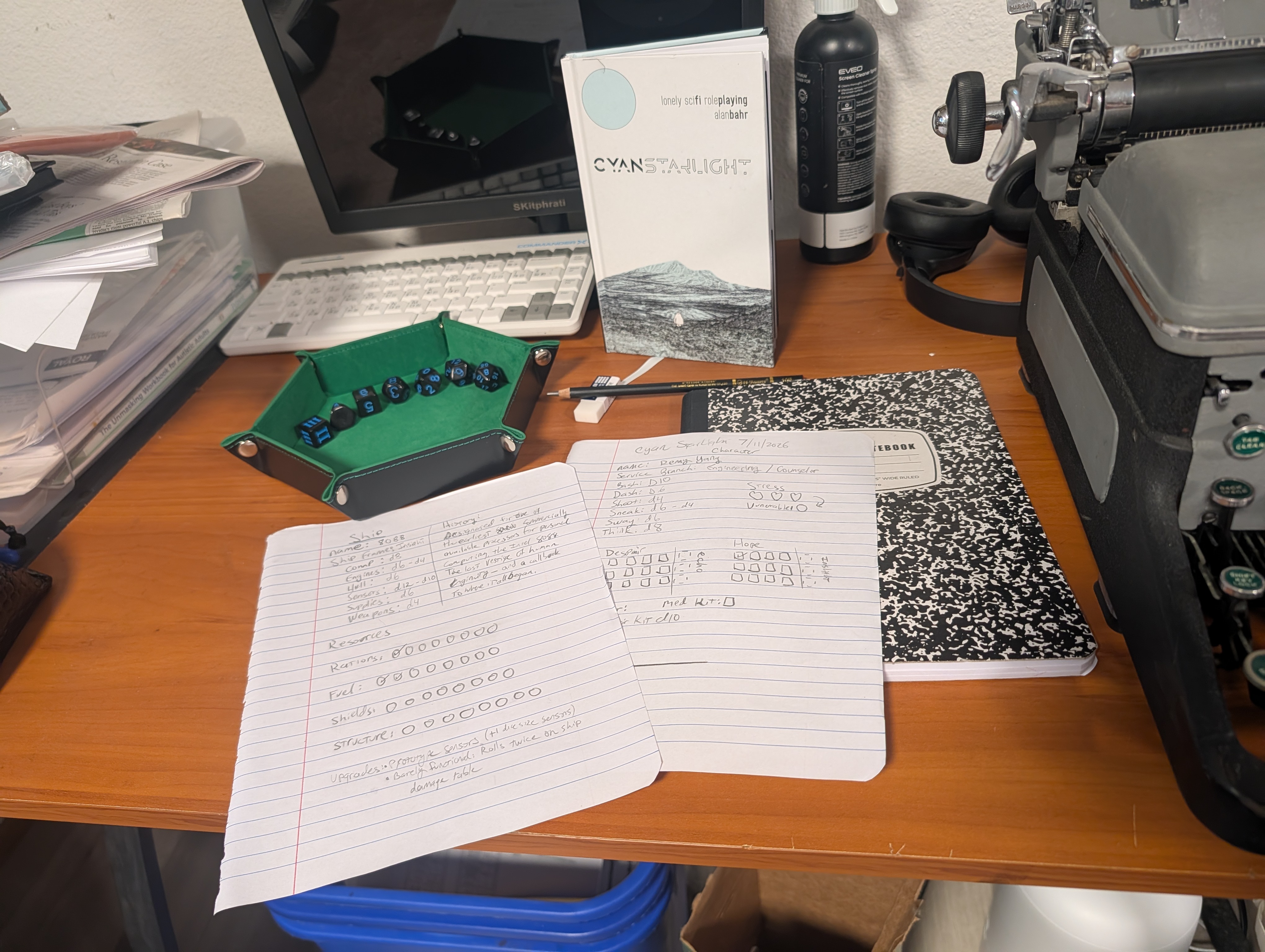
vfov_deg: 56.9
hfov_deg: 71.5
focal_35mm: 24
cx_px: 632
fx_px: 878
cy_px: 476
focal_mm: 6.9
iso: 262
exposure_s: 1/30
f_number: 1.68
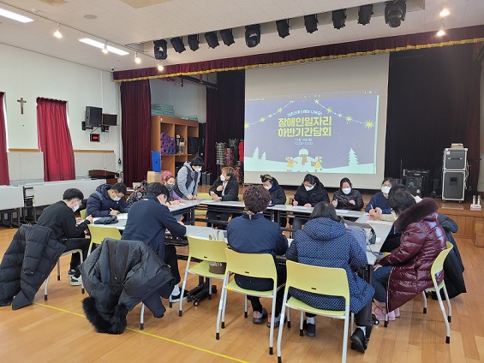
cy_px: 182
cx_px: 242
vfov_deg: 53.1
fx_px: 364
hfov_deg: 67.3
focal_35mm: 26
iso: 200
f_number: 1.8
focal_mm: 5.4
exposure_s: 1/60
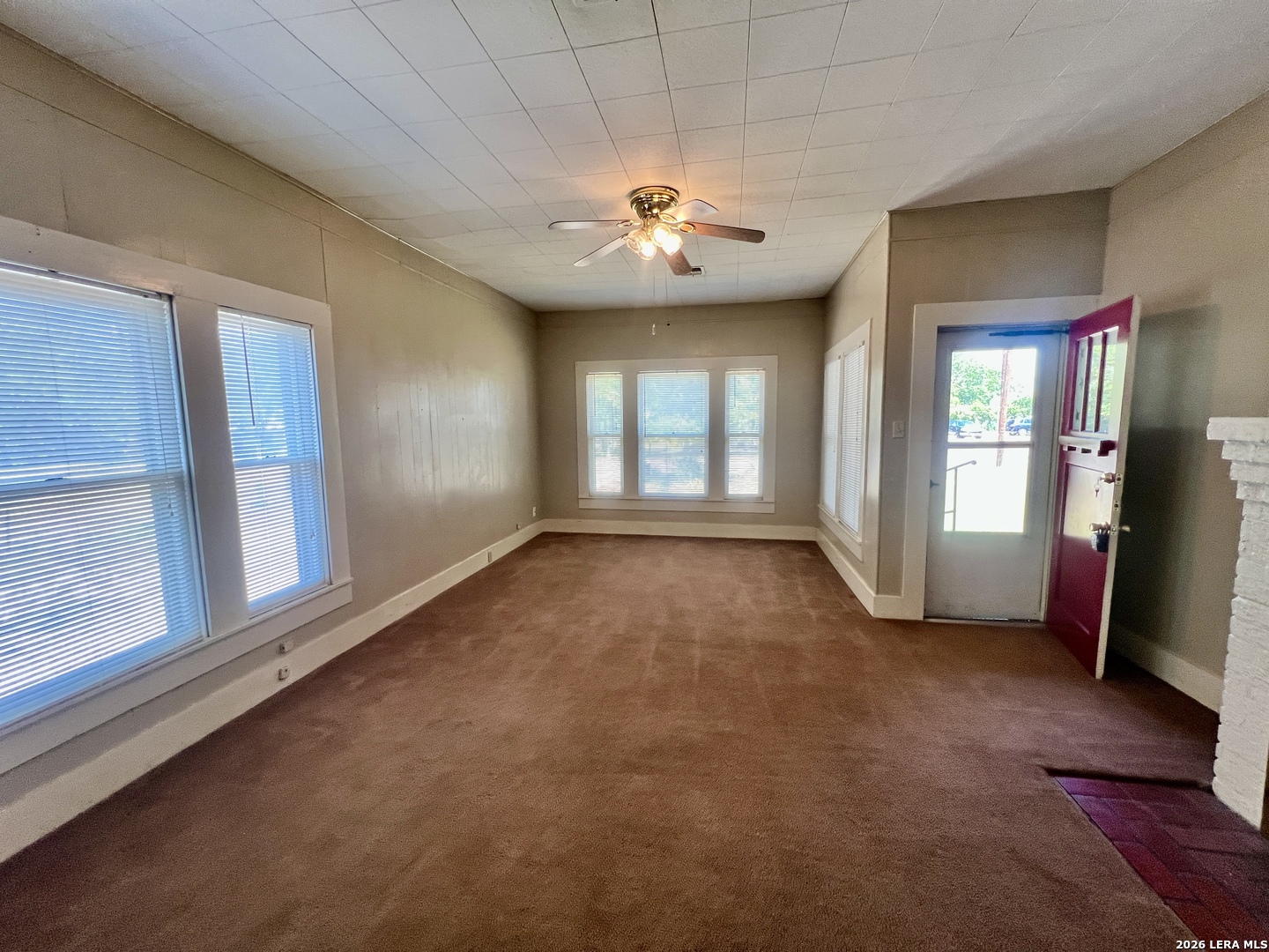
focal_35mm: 13
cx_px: 634
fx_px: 477
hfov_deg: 106.2
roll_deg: +1.0
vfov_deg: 89.9
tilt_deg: -6.6
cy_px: 476
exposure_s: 1/120
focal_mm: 1.57
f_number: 1.8
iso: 200
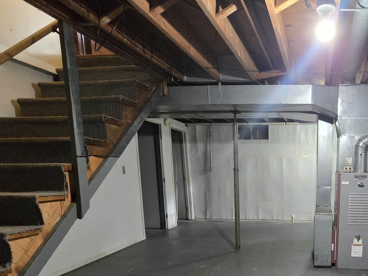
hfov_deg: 61.5
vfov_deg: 49.8
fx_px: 276
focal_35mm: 26
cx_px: 296
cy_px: 223
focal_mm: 2.2
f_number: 2.2
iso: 1250
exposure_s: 1/60
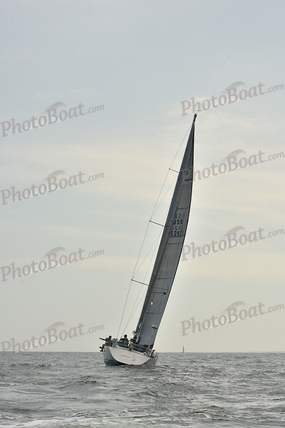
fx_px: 831
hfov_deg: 19.5
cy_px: 214
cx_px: 142
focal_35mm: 70
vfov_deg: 28.8
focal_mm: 70
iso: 250
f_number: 11
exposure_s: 1/800
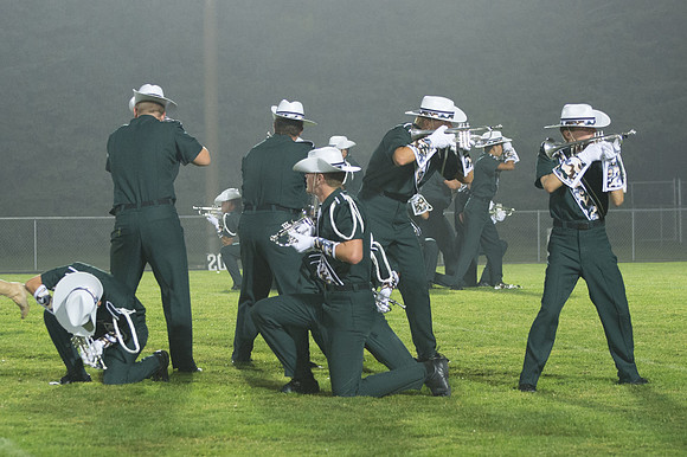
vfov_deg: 8.2
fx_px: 3180
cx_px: 324
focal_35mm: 167
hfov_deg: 12.3
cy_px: 208
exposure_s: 1/160
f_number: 4.5
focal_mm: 90
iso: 2800
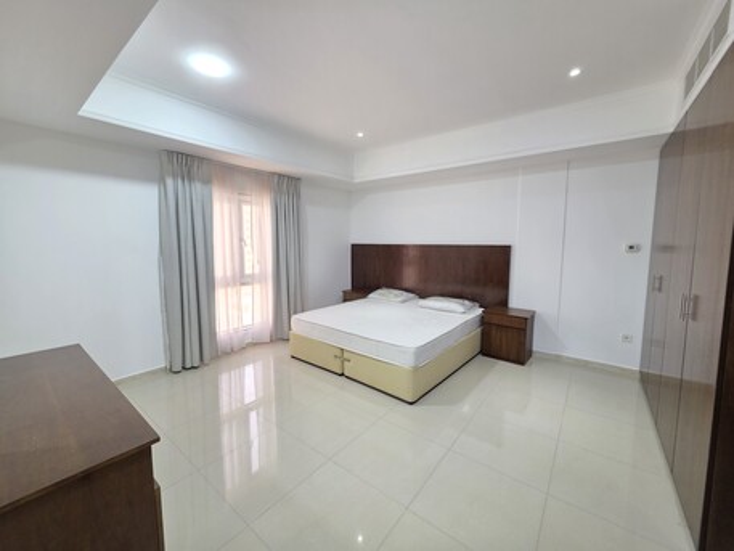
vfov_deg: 89.9
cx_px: 367
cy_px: 276
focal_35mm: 13
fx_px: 276
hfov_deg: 106.2
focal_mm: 2.2
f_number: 1.9
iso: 200
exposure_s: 1/100
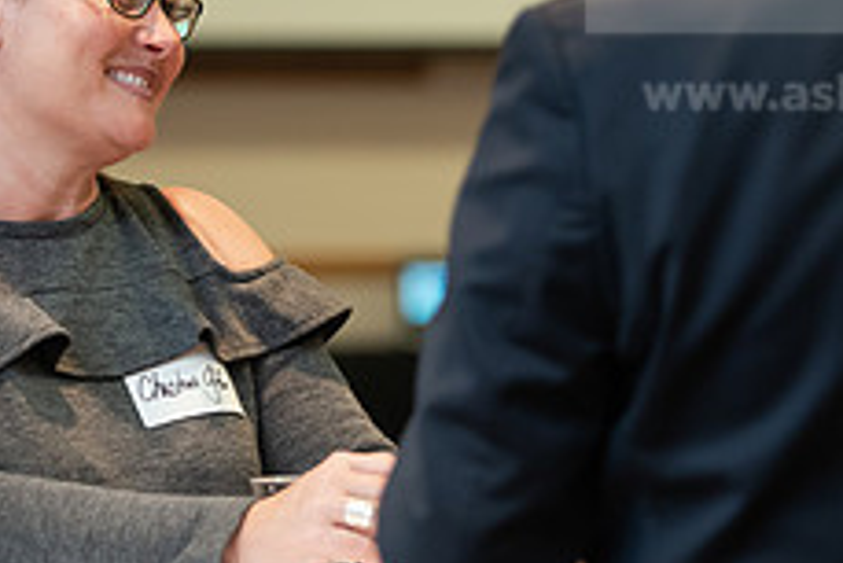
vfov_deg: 5.2
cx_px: 475
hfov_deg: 7.7
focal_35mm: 266
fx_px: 6233
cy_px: 171
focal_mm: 105
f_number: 3.2
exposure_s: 1/200
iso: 1600
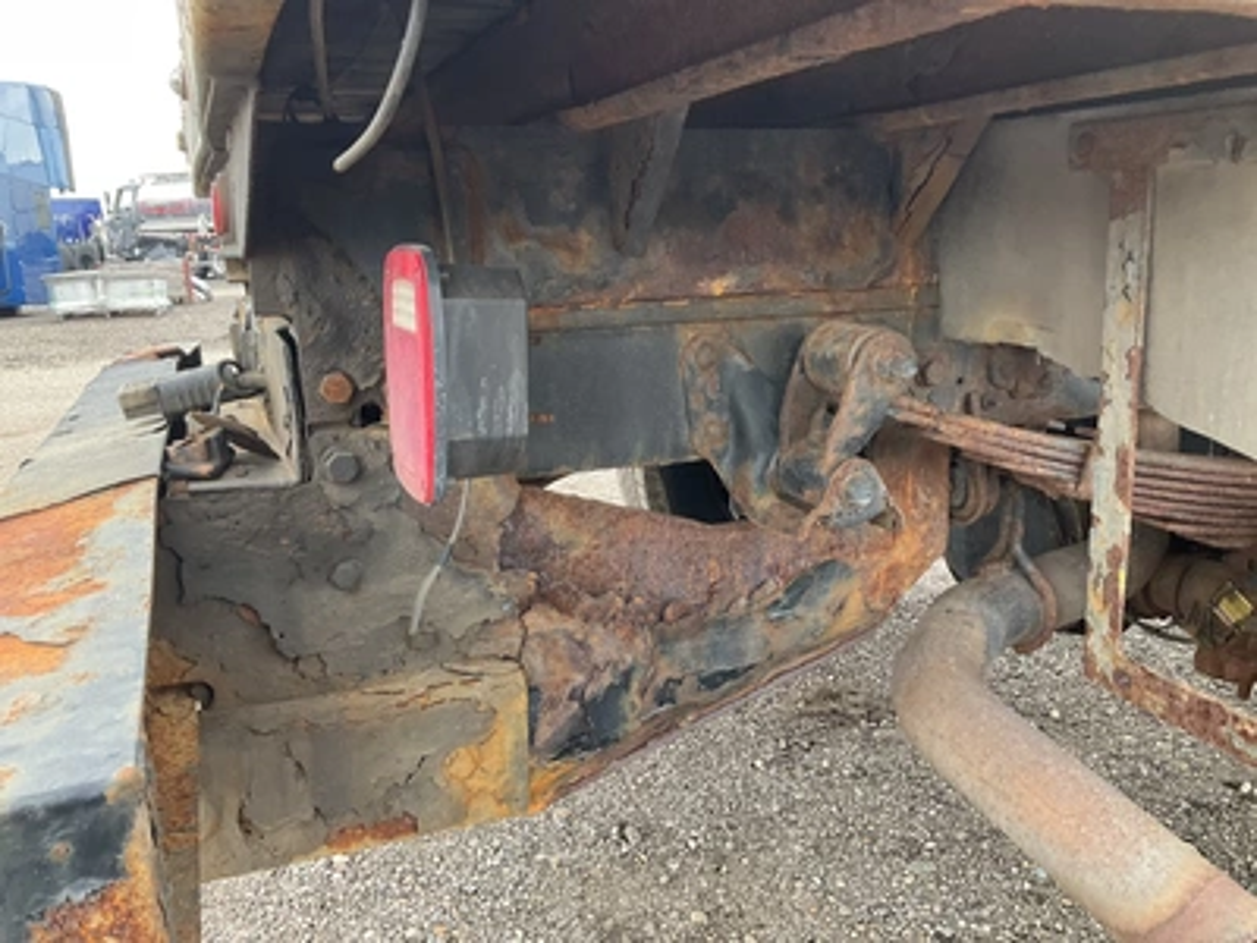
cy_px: 472
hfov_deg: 61.7
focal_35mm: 29
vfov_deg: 48.2
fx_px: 1053
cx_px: 628
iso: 40
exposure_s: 1/122
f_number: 1.8
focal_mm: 3
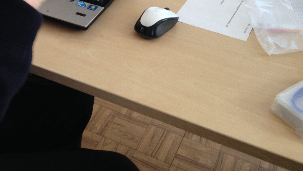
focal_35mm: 55
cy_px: 27
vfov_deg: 21.5
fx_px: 442
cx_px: 93
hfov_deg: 37.3
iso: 200
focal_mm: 4.12
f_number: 2.4
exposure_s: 1/20
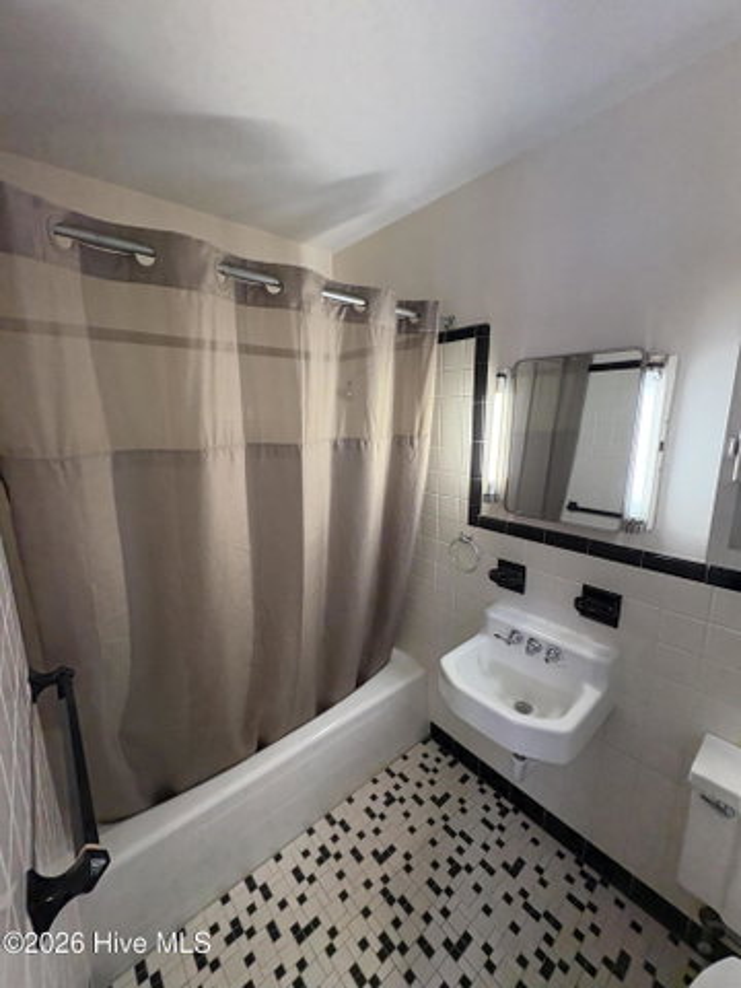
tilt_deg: -11.1
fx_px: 400
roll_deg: -0.2
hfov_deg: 85.7
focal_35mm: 14
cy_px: 494
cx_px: 370
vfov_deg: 102.1
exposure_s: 1/120
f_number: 2.2
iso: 400
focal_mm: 2.22
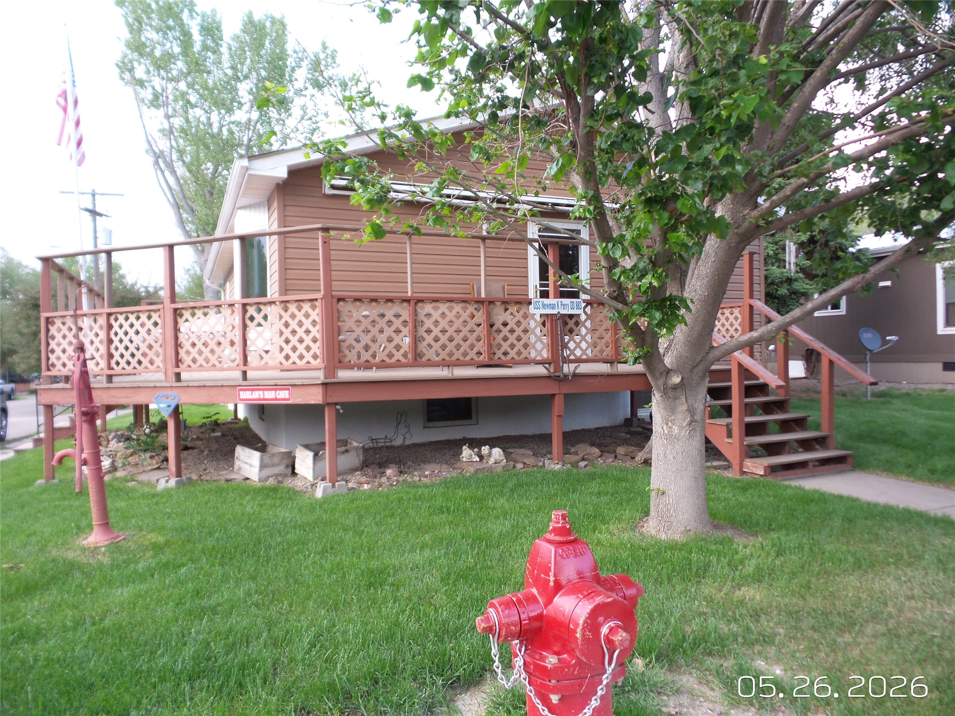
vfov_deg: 58.9
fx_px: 635
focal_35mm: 23
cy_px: 358
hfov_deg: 73.9
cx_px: 478
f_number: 3.2
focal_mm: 4.1
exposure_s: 1/40
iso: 100
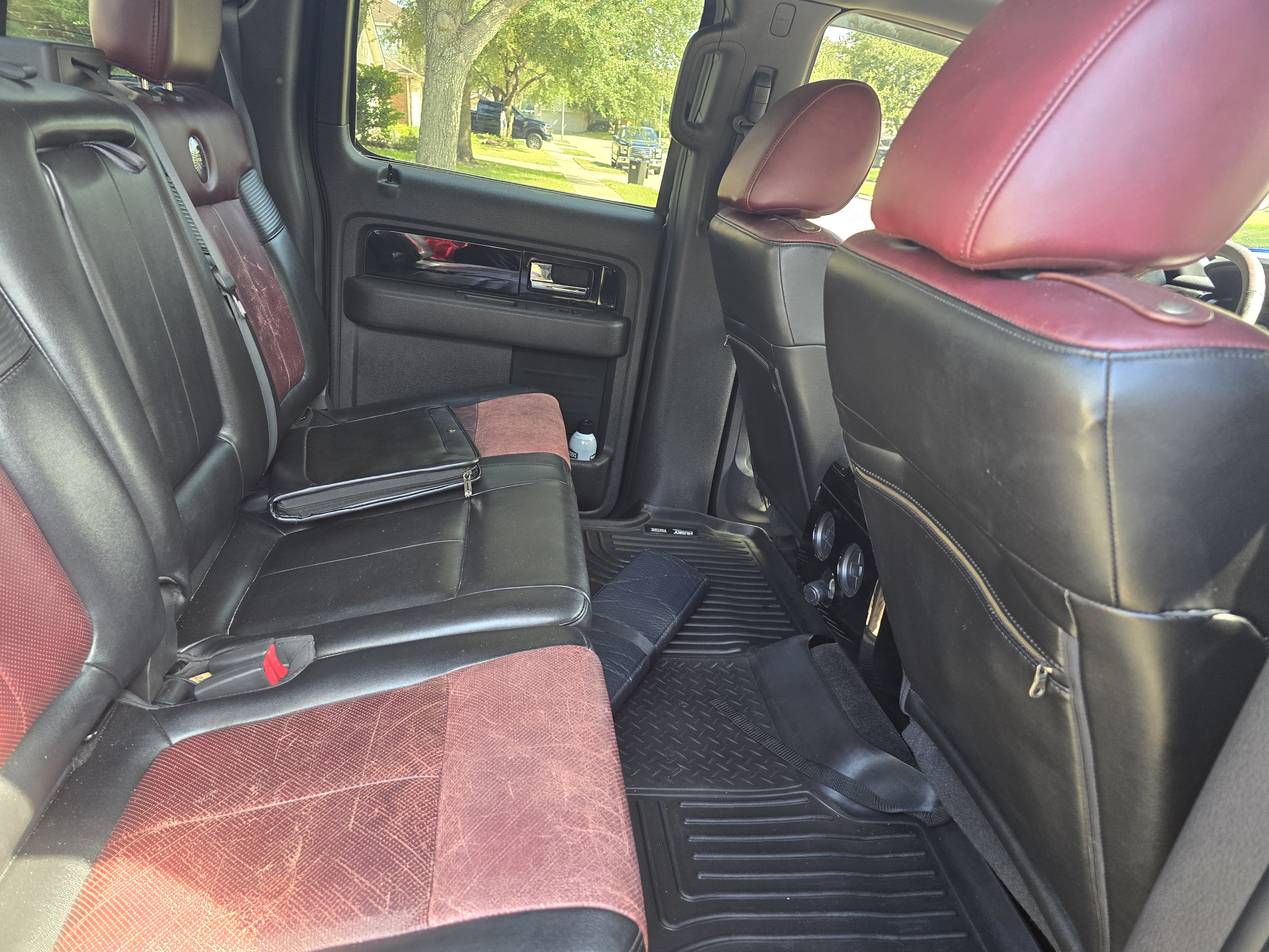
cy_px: 476
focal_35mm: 23
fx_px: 843
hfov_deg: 73.9
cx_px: 634
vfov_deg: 58.9
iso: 200
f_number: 1.7
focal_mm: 6.3
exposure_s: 1/120
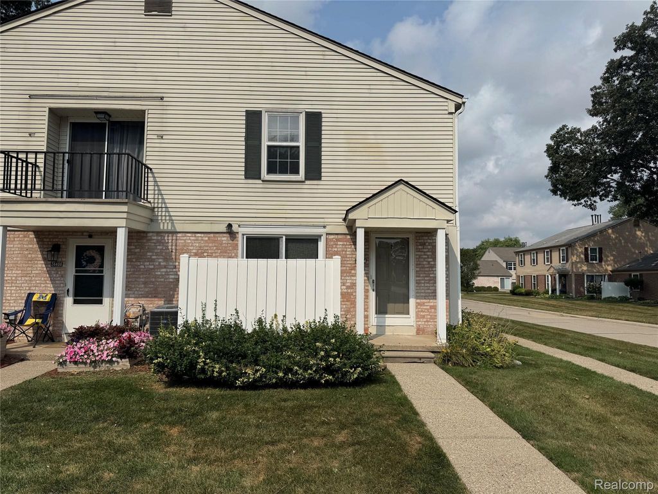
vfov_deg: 56.8
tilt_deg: +4.1
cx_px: 329
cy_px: 247
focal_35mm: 24
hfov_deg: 71.6
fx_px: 456
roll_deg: +0.1
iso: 80
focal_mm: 6.76
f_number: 1.78
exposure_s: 1/10417
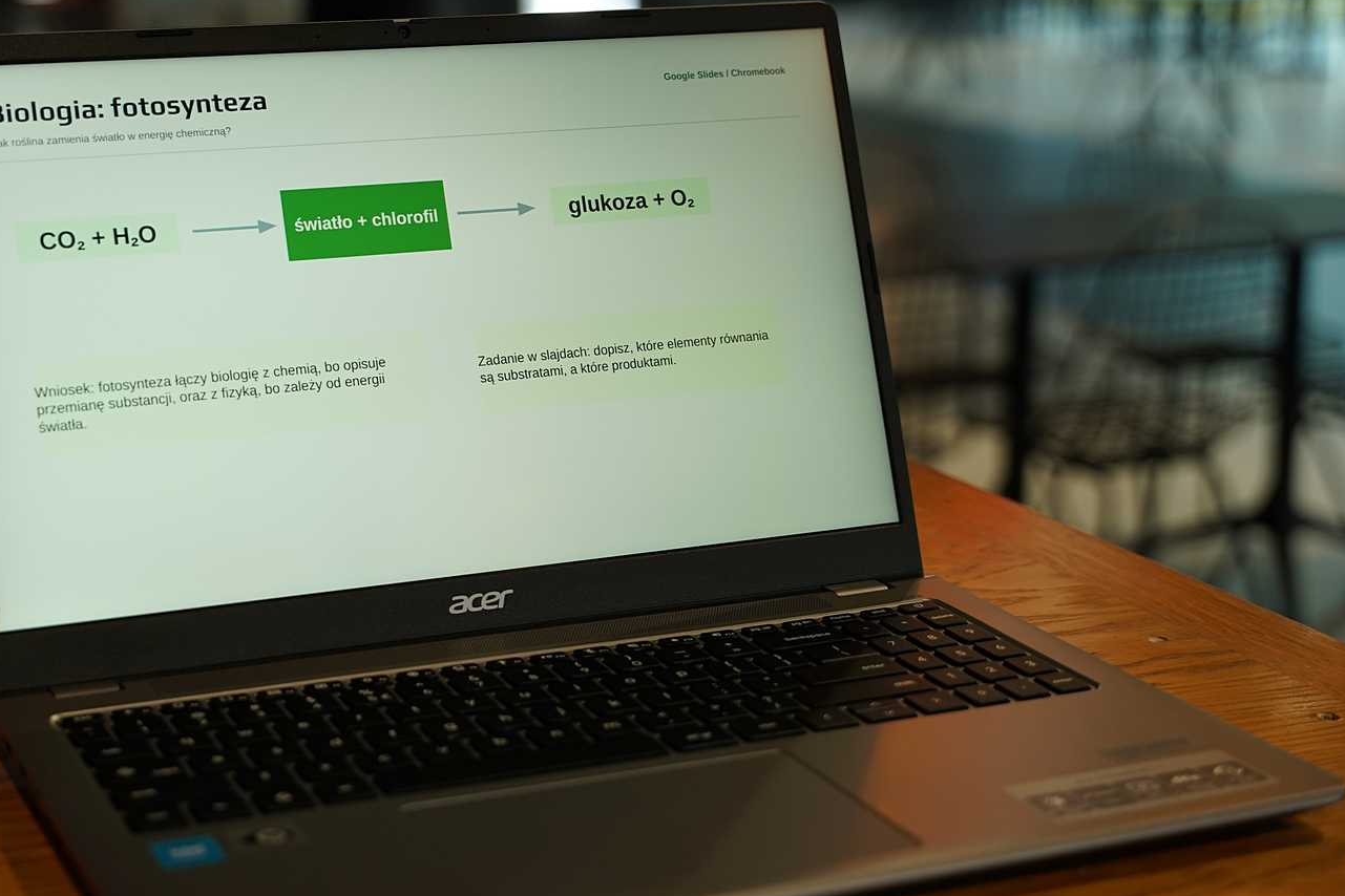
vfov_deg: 20.8
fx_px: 2438
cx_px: 422
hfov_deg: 30.6
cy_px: 392
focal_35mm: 65
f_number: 3.2
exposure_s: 1/50
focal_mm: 41.8
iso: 250
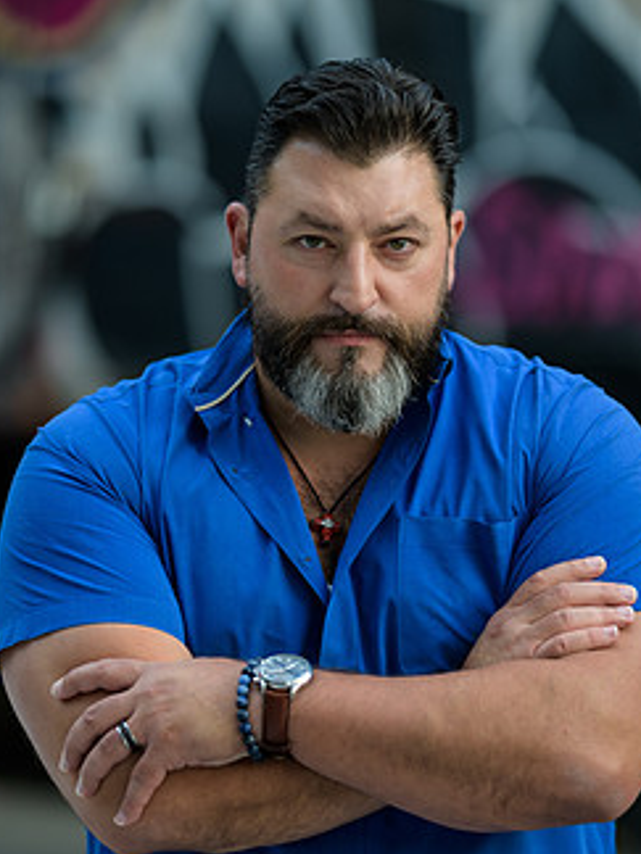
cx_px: 380
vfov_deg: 11.0
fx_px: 4444
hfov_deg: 8.2
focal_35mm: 180
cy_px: 440
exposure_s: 1/250
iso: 200
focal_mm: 135
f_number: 2
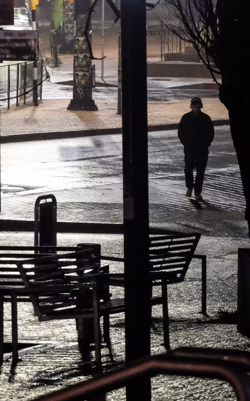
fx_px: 3031
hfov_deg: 4.7
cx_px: 175
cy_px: 259
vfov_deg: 7.5
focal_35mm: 278
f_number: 5.6
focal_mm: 60
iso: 10000
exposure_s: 1/180
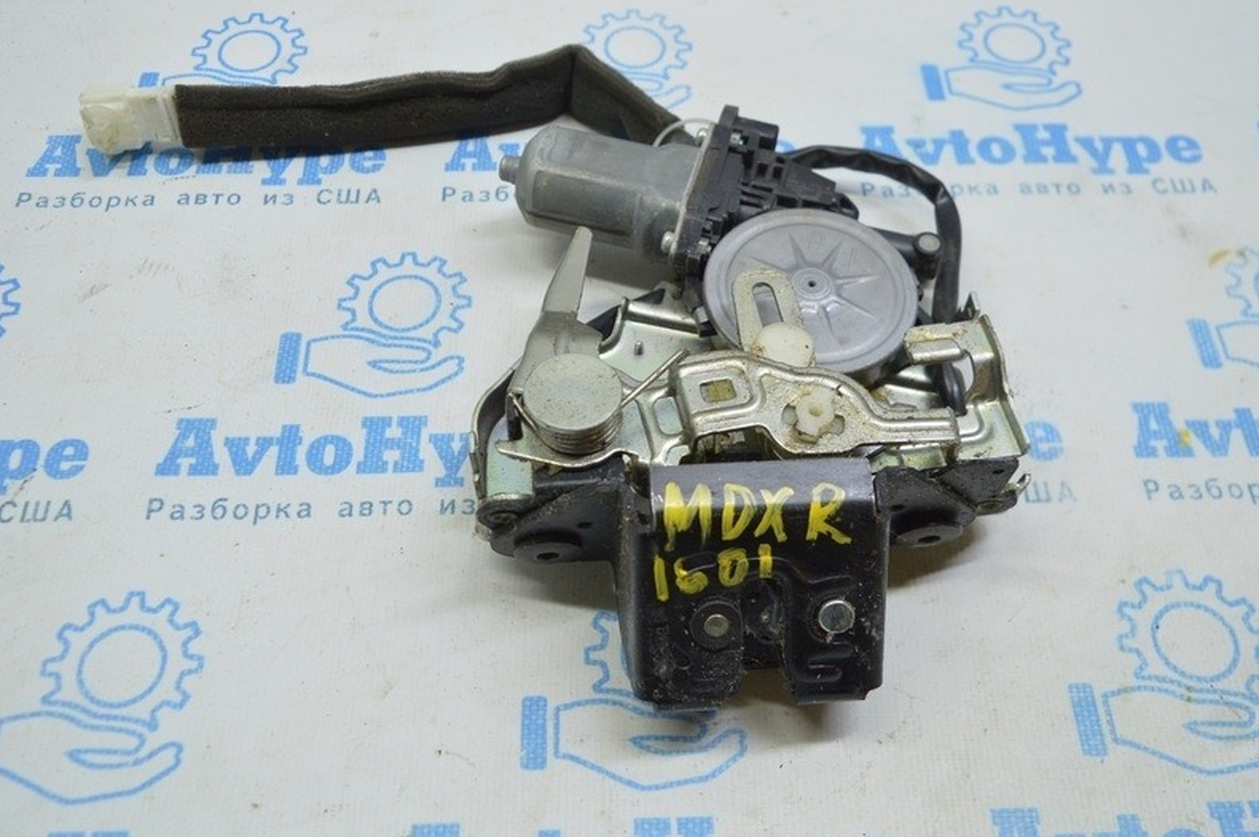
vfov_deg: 37.7
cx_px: 586
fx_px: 1223
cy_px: 367
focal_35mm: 35
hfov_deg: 54.4
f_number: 3.5
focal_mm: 18
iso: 400
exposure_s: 1/80
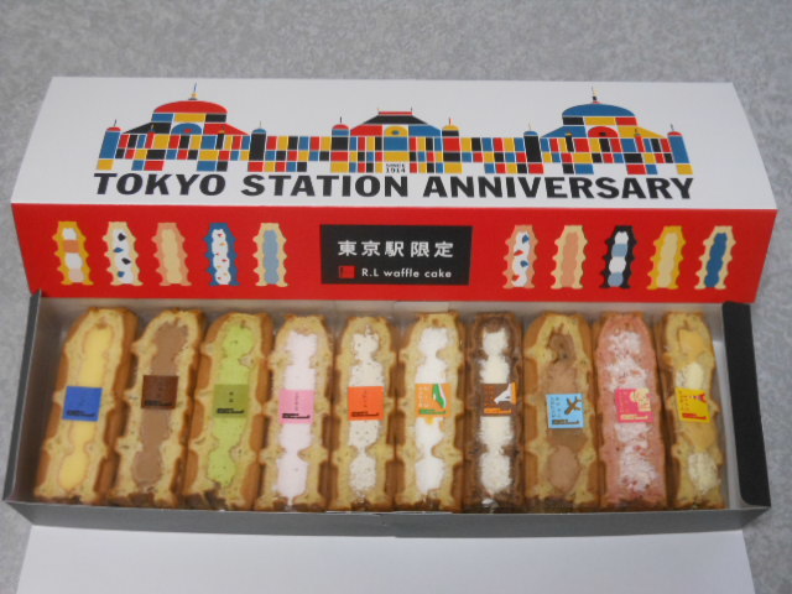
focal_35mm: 57
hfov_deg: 33.8
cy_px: 297
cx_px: 396
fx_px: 1304
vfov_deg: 25.7
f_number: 4.1
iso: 400
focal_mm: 10.2
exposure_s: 1/30
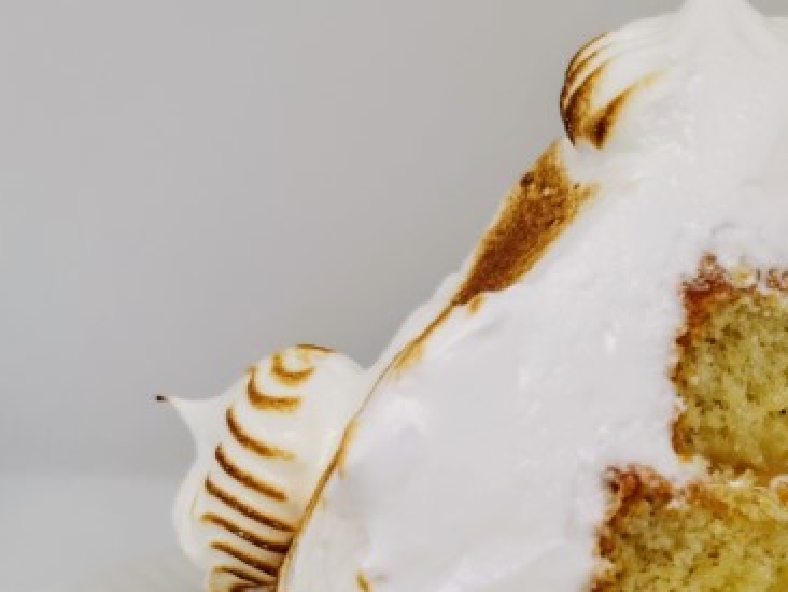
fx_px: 1344
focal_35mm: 59
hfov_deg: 29.8
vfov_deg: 23.7
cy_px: 609
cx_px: 835
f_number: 1.6
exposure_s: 1/100
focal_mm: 5.56
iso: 64
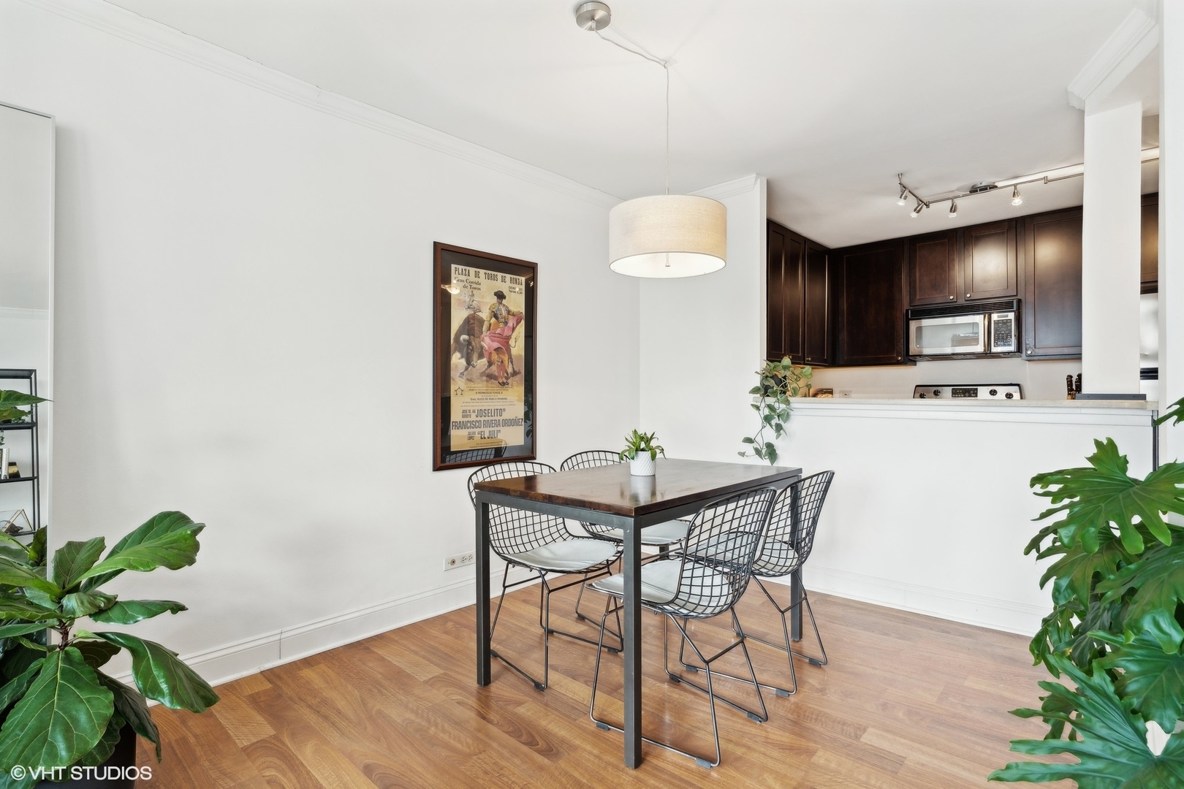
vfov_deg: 70.4
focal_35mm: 17
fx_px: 559
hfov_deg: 93.3
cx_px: 592
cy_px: 394
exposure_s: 1/15
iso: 320
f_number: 8
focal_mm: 17
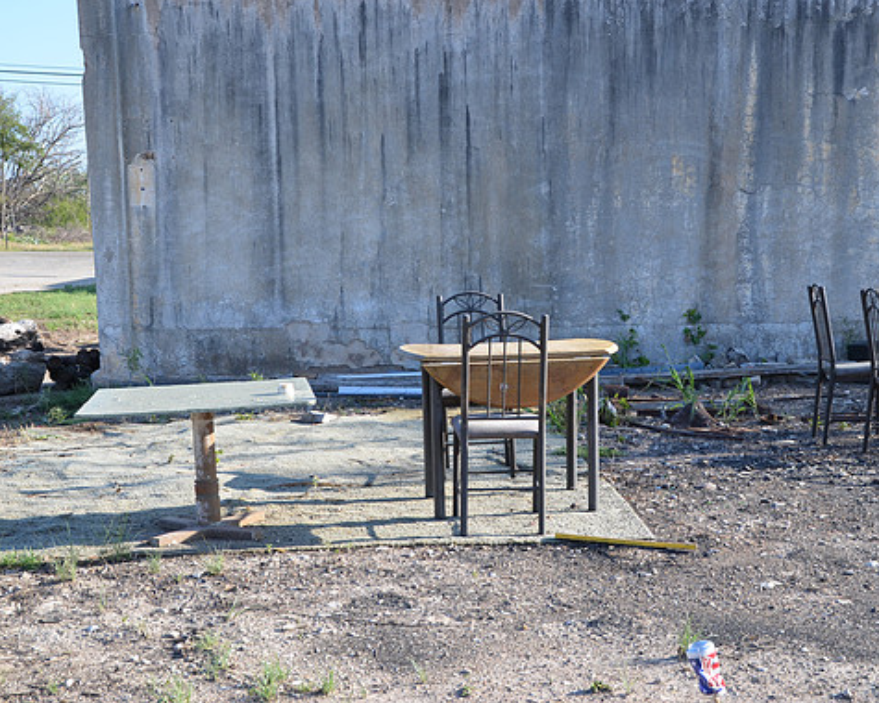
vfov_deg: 31.5
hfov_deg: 38.7
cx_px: 505
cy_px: 353
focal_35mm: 48
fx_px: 1249
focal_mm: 28
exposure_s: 1/200
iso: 200
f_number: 7.1
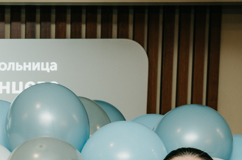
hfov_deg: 13.8
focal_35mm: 138
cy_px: 288
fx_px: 926
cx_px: -144
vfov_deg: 9.4
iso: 200
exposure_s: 1/160
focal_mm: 34
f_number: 4
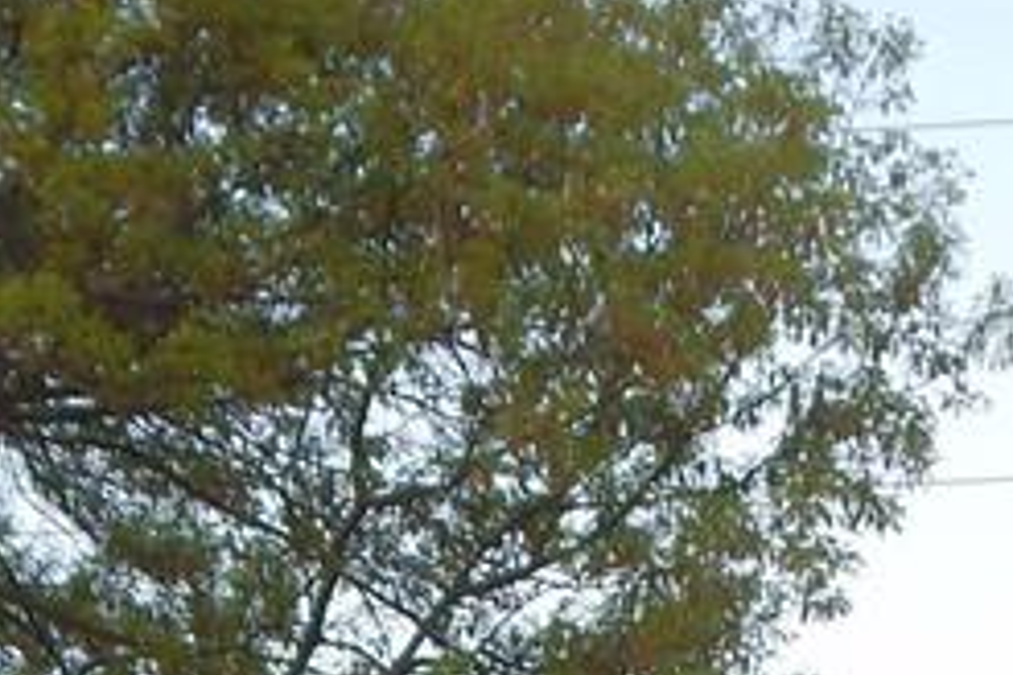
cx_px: 589
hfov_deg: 15.3
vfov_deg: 9.8
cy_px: 1161
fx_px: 3770
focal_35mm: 134
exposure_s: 1/100
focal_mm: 5.6
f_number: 3.2
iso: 125
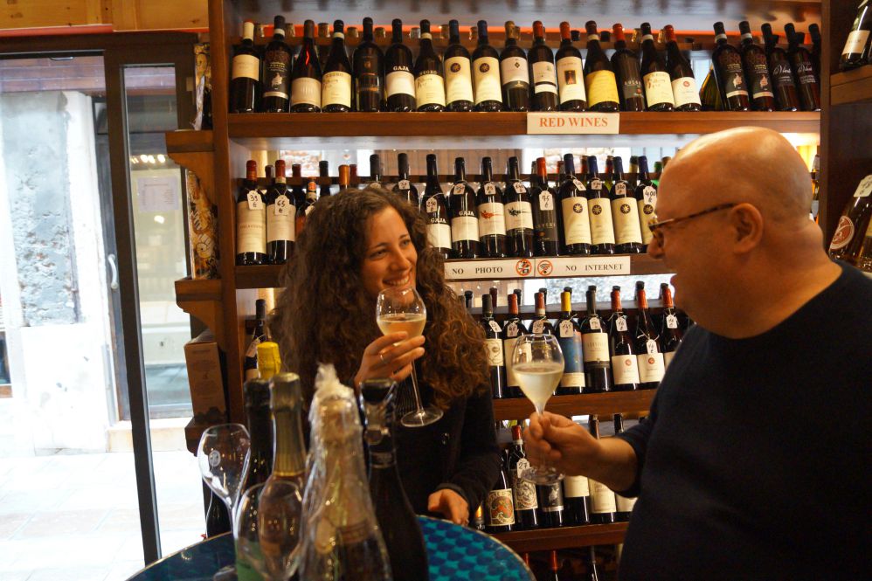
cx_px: 436
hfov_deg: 61.9
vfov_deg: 43.6
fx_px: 726
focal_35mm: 30
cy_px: 290
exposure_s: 1/100
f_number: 3.5
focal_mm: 20
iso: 3200
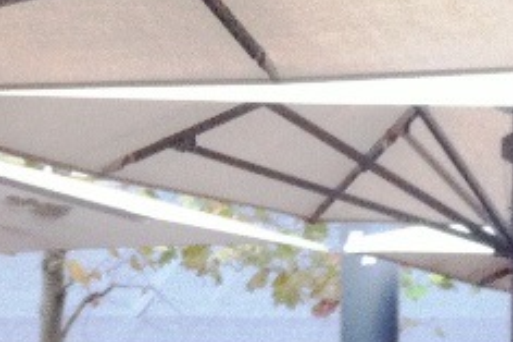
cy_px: 565
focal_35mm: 158
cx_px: 1035
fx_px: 2250
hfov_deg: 11.6
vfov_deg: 8.4
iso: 200
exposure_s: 1/15
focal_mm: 3.85
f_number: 2.8
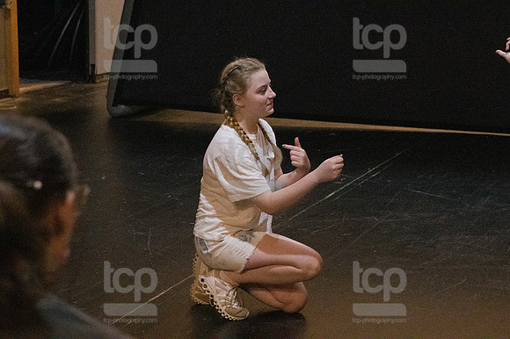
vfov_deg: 13.8
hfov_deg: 20.6
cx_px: 255
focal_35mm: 99
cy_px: 170
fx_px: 1402
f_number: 5.6
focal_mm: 66
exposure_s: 1/400
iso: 25600
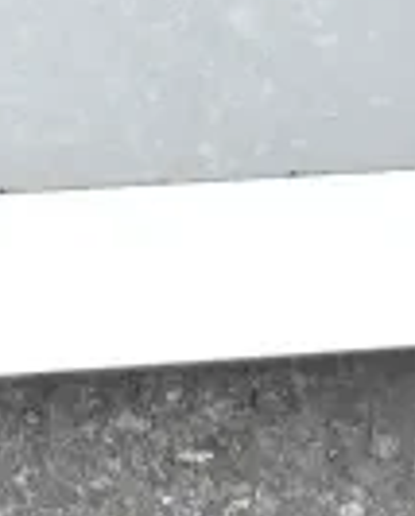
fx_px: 3550
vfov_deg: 7.4
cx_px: -109
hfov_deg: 6.6
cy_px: -958
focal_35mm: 232
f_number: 11
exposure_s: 1/500
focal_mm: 24
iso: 1600
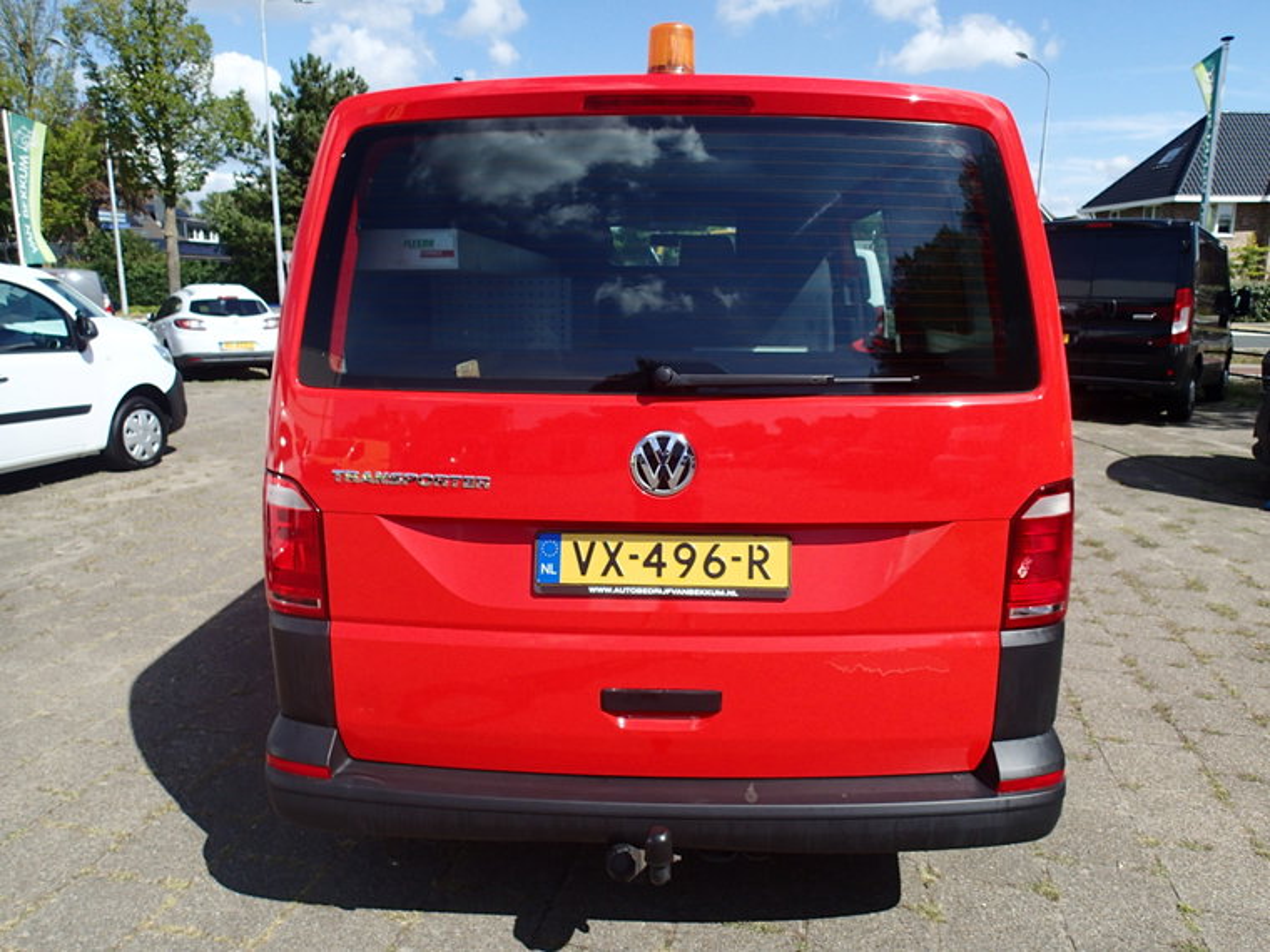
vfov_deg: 54.9
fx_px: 917
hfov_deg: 69.4
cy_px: 476
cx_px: 635
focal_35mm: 25
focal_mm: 4.5
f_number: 8
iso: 100
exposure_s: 1/250
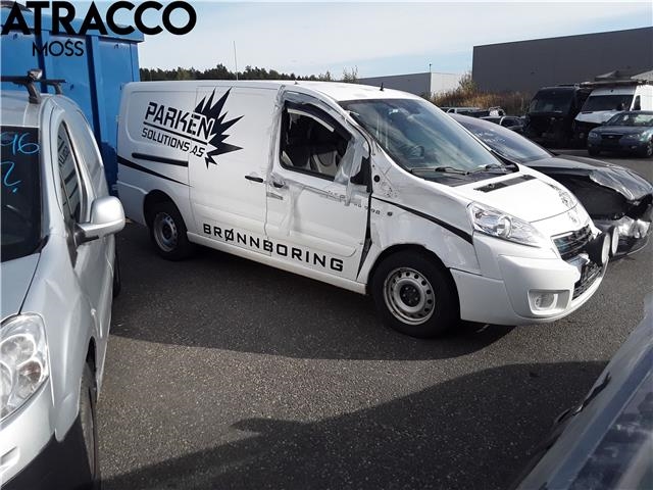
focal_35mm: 28
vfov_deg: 49.7
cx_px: 326
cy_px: 245
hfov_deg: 63.4
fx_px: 528
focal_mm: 2.91
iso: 40
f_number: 1.9
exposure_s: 1/1742
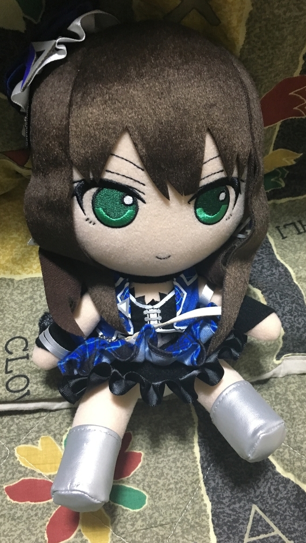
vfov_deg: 61.0
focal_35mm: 32
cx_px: 186
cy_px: 274
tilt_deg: -55.4
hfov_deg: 36.5
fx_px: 461
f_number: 2.2
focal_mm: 4.15
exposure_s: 1/15
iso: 200
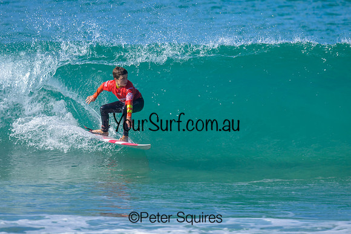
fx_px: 10711
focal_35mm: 1098
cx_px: 169
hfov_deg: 1.9
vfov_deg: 1.3
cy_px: 73
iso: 450
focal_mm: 800
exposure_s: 1/2000
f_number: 6.3
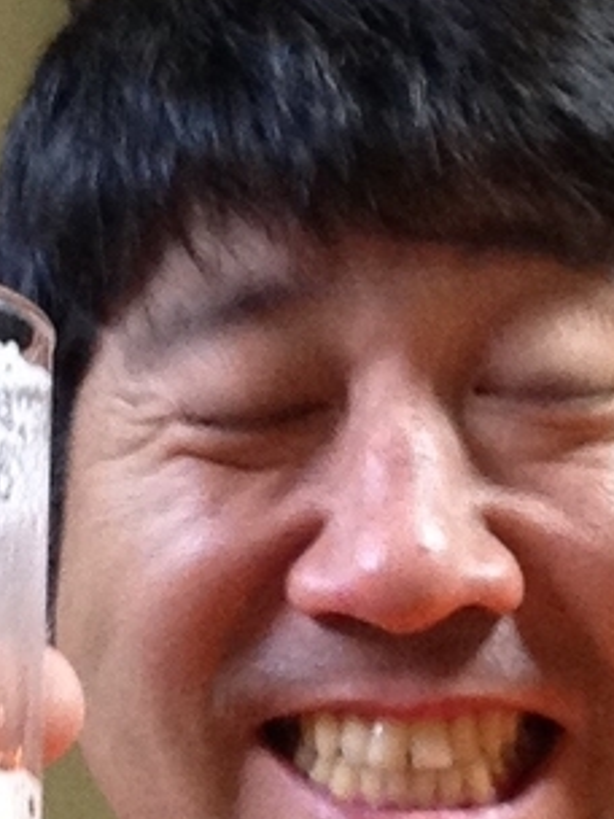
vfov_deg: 21.3
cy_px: 477
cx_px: 339
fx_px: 2176
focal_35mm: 92
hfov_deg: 16.1
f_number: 2.4
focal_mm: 2.18
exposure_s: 1/20
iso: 250
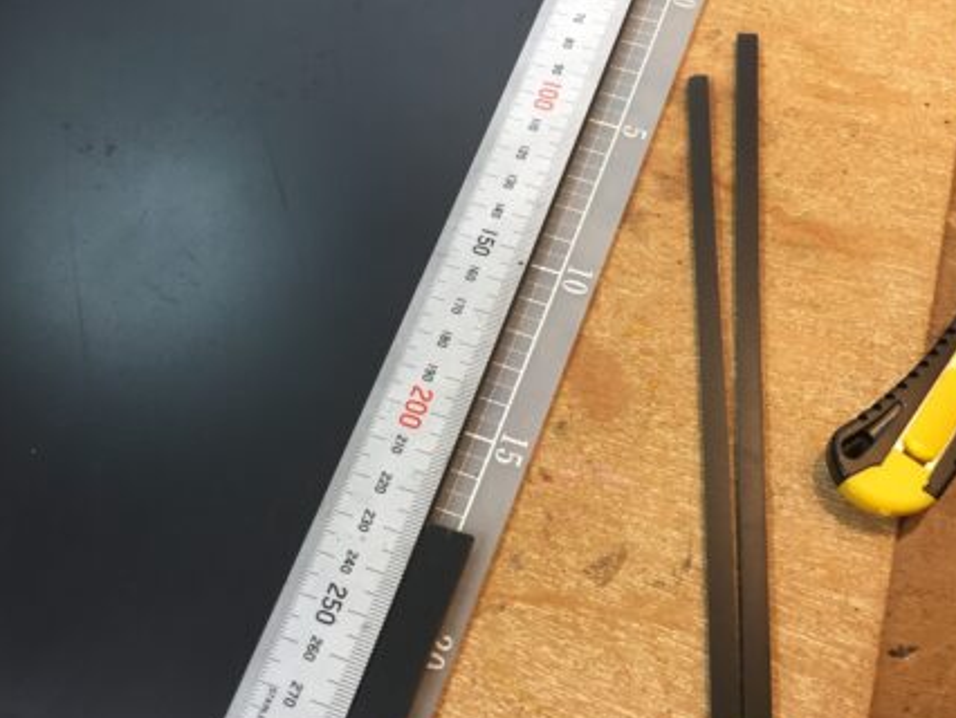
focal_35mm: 34
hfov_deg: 53.8
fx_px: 940
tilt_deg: -65.1
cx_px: 536
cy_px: 344
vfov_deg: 41.8
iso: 100
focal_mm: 4.15
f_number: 2.2
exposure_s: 1/30
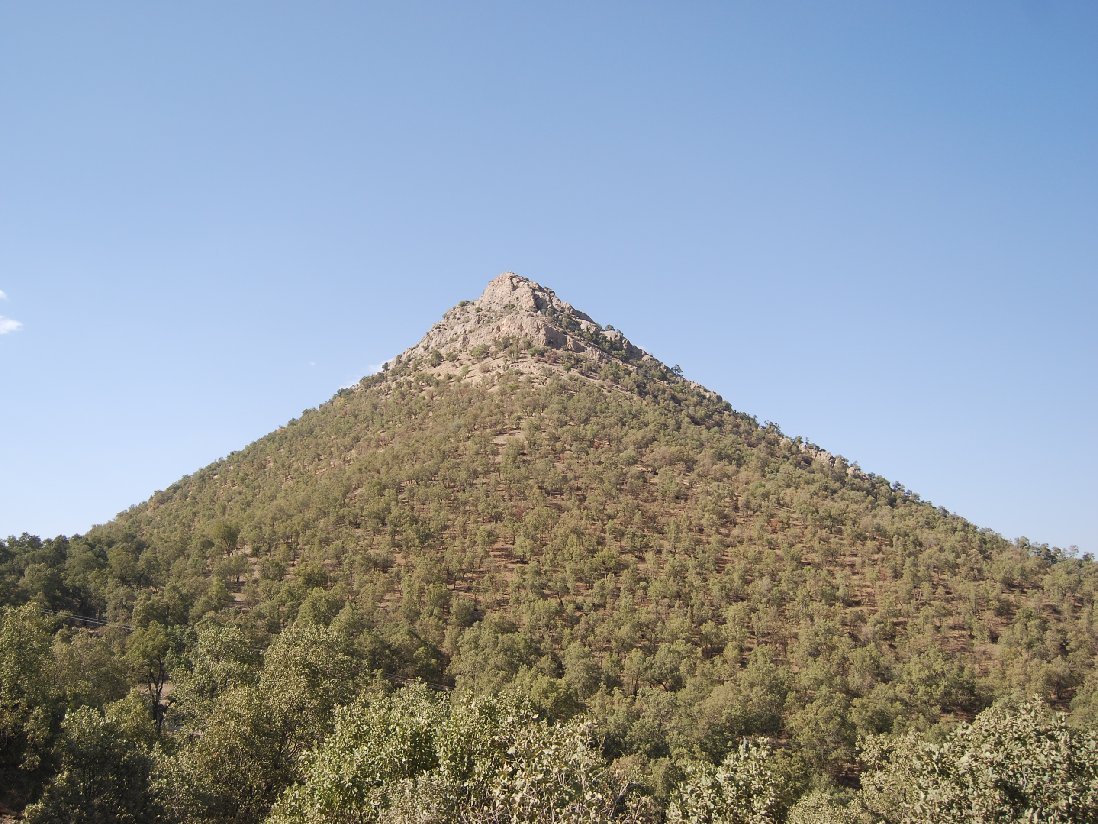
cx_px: 503
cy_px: 405
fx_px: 1047
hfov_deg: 55.3
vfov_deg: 42.9
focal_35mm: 33
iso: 180
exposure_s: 1/1000
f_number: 4
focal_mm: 20
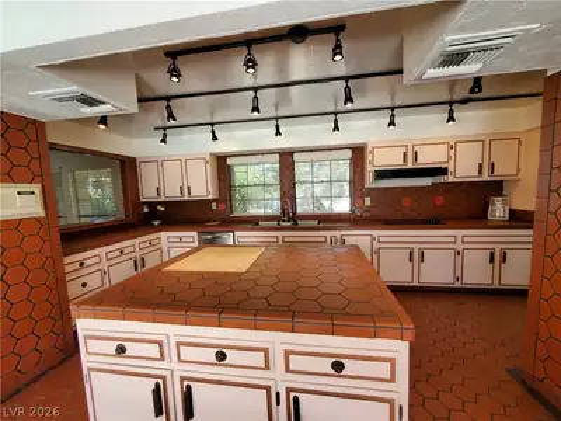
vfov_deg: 89.9
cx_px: 280
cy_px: 210
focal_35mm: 13
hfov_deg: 106.2
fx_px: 211
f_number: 2.2
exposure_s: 1/60
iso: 64
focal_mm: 1.8
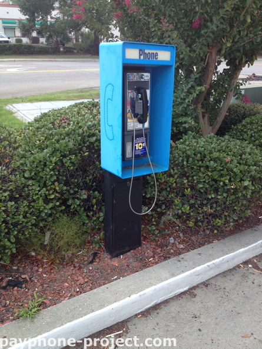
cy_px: 174
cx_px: 131
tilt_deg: -23.7
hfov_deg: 40.7
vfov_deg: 52.6
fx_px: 353
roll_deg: -0.6
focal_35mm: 35
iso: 50
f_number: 2.4
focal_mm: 4.28
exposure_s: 1/442
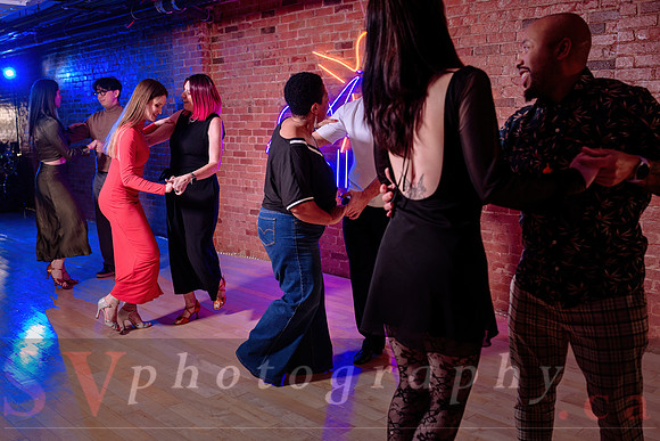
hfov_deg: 57.2
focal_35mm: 33
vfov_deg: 39.8
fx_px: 606
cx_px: 330
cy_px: 256
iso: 500
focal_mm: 28
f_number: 2.8
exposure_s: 1/160
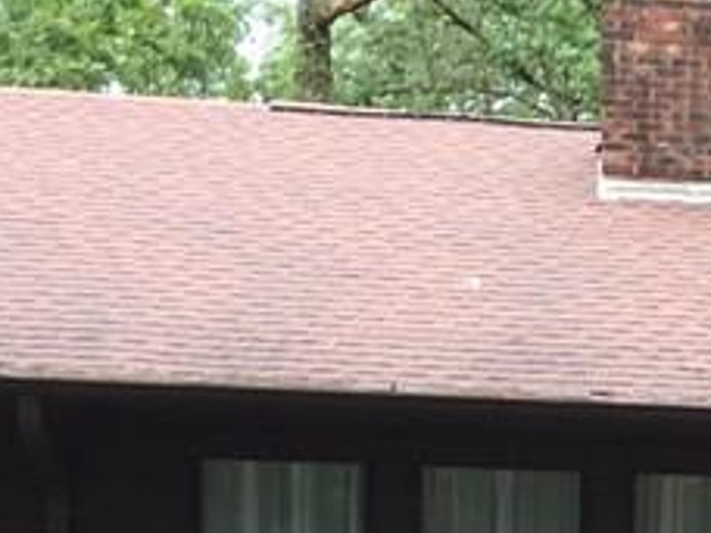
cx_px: 1082
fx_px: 2670
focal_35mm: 130
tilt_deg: -4.6
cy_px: 770
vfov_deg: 11.0
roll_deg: -1.6
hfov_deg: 14.1
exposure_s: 1/60
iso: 25
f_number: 2.2
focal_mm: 4.15
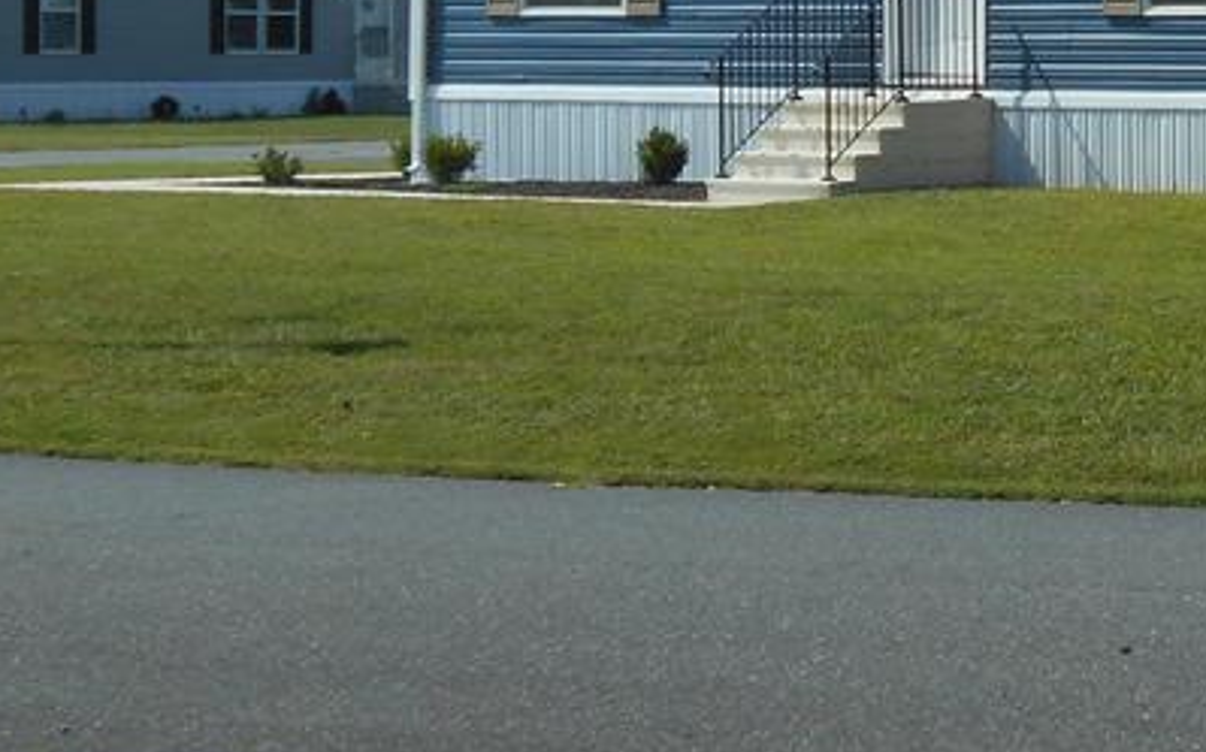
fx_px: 3844
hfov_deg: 17.0
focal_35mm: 117
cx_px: 1466
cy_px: 6
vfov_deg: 11.1
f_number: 4.2
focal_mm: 7.7
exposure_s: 1/800
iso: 80
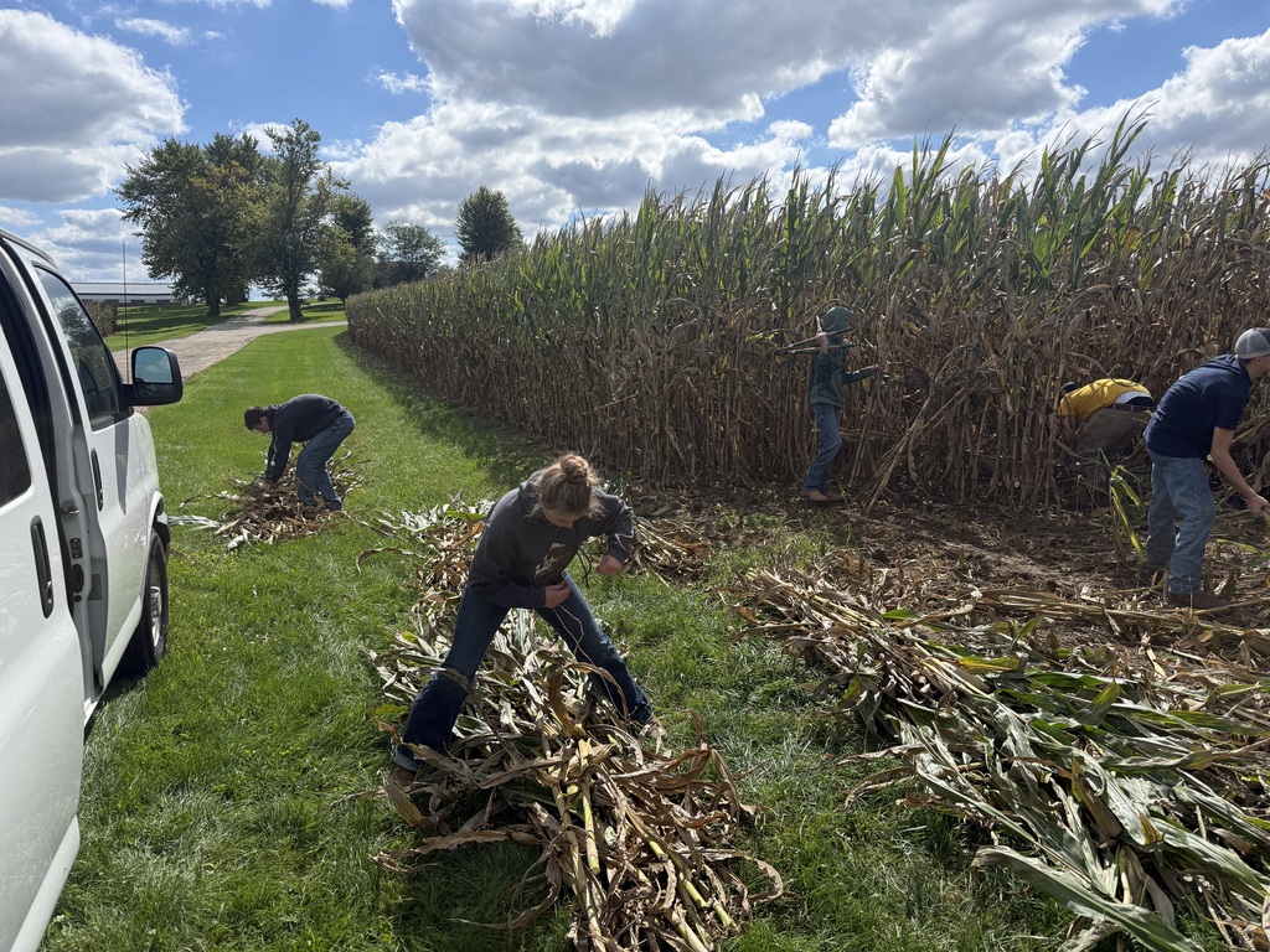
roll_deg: +0.4
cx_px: 635
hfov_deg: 71.6
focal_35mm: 24
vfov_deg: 56.8
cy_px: 476
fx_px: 881
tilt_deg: -9.2
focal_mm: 6.76
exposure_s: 1/6711
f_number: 1.78
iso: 100
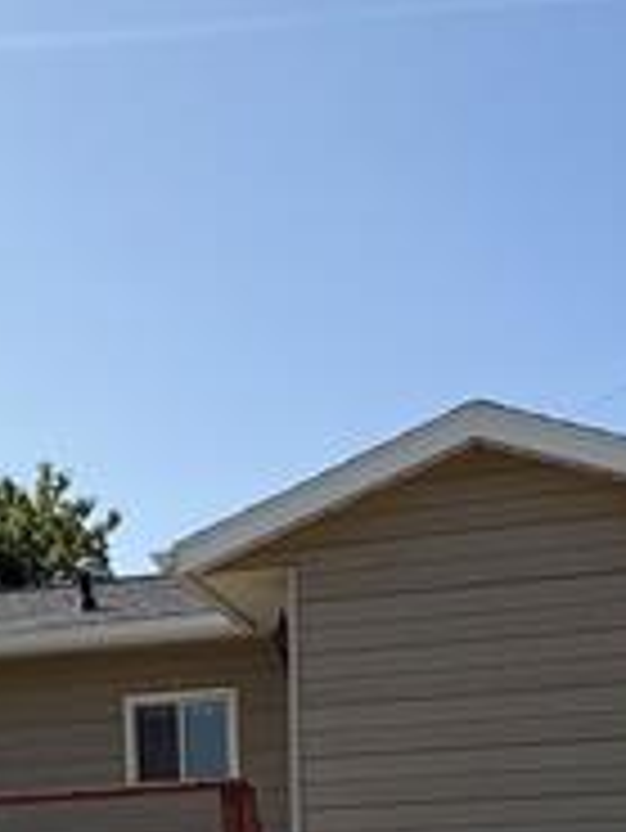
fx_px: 1397
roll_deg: +1.0
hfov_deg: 25.1
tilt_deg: -11.2
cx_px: 180
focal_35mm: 58
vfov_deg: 26.2
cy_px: 1183
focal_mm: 2.22
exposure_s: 1/1709
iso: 50
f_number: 2.2
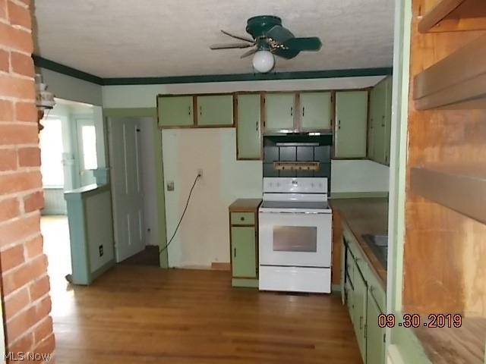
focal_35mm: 26
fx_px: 365
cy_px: 182
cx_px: 243
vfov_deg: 53.1
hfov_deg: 67.3
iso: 200
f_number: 3.2
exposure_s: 1/25
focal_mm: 4.6
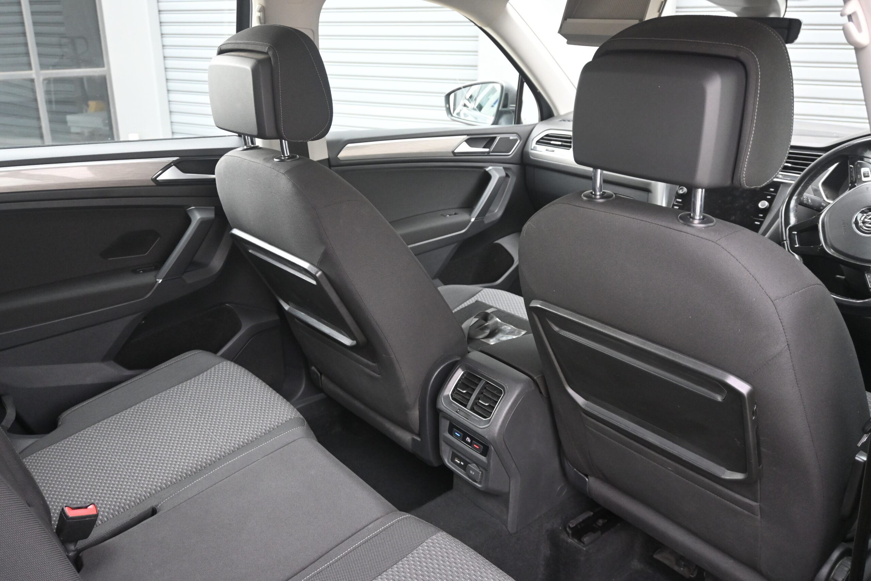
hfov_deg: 61.9
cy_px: 290
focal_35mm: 30
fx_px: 726
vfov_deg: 43.6
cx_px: 436
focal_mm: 20
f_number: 3.8
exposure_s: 1/125
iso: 1600
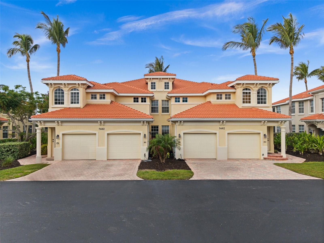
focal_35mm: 24
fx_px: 225
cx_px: 162
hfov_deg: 71.6
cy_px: 122
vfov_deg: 56.8
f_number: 1.8
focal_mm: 8.67
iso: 170
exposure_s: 1/2000
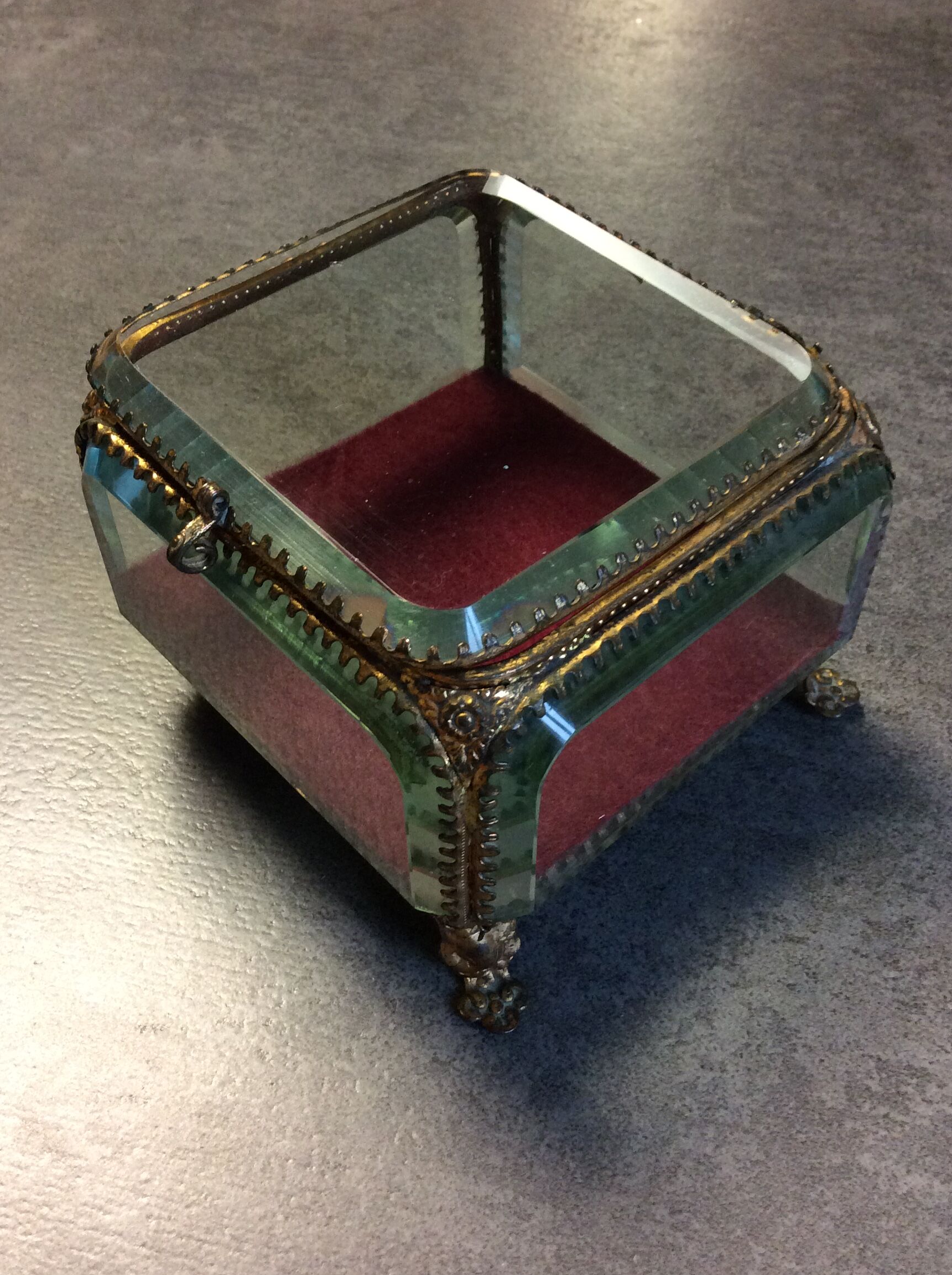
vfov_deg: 51.3
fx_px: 1324
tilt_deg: -45.8
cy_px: 573
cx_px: 491
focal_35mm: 36
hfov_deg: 39.6
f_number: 2.4
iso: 100
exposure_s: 1/25
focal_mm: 3.3
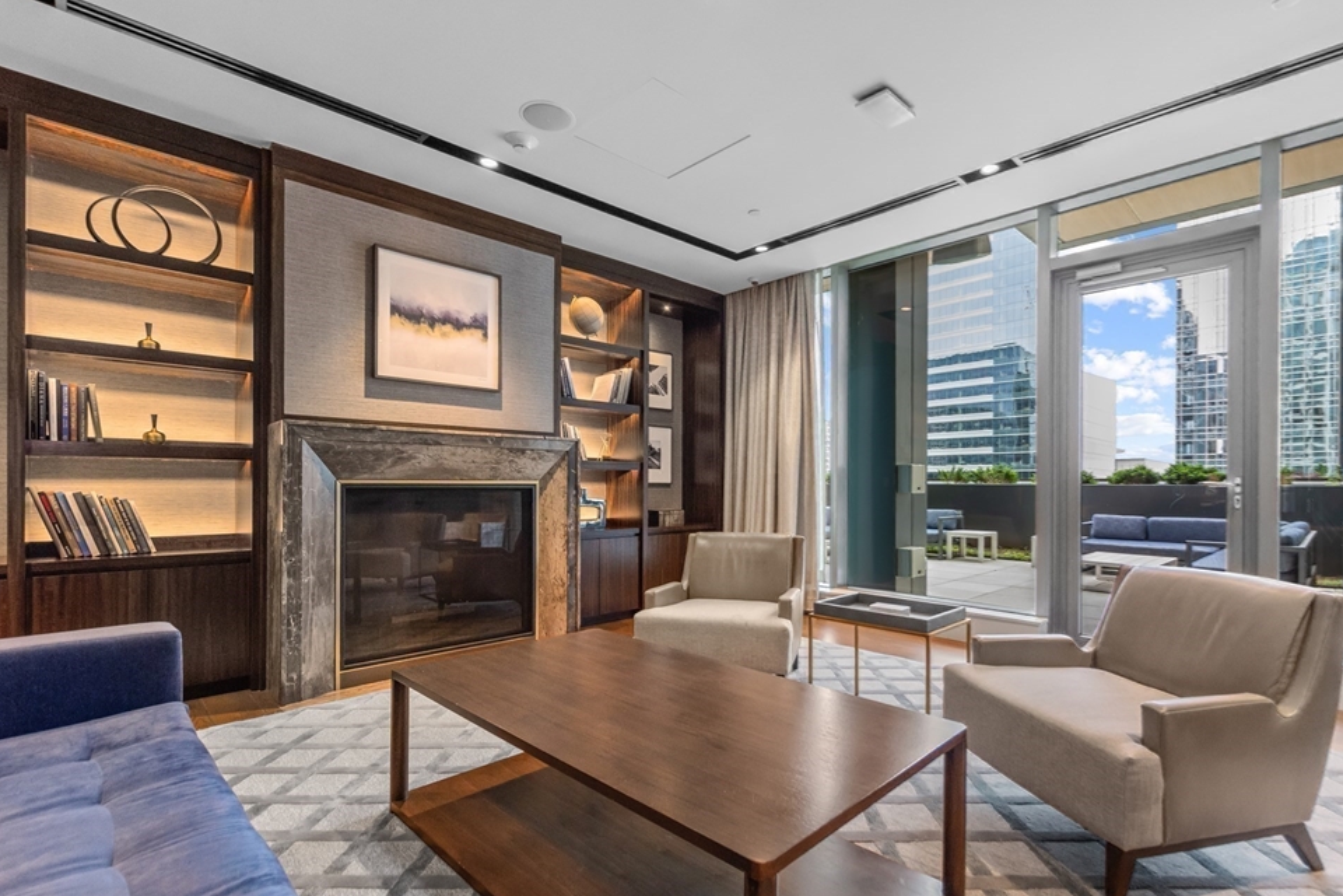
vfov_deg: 73.7
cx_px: 708
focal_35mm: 16
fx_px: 597
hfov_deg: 96.6
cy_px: 442
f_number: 5
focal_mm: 10
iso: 500
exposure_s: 1/80
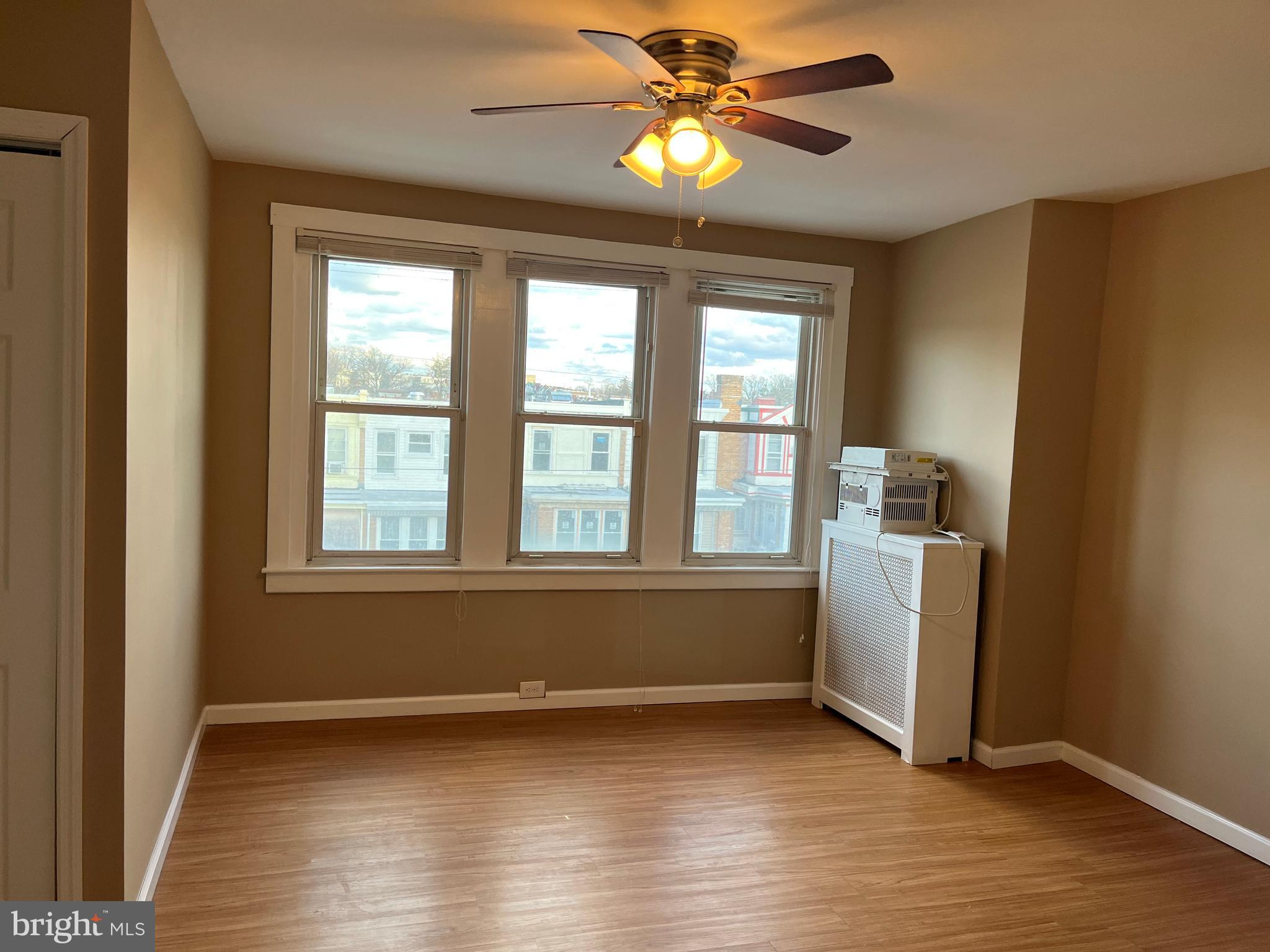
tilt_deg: -4.2
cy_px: 476
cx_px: 635
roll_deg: -2.4
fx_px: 954
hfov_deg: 67.3
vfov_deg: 53.1
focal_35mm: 26
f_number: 1.6
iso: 100
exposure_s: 1/120
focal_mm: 5.1
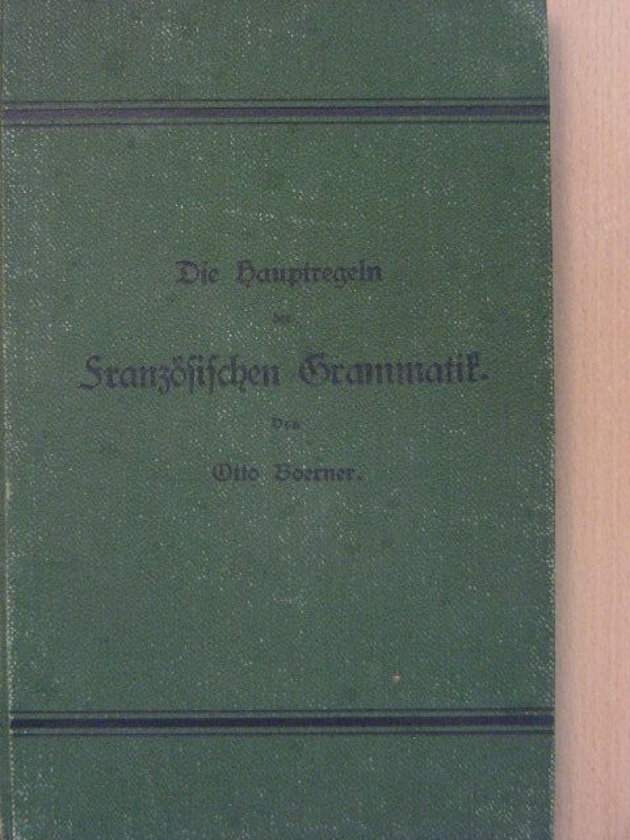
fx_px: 1699
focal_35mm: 70
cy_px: 420
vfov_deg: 27.8
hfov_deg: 21.0
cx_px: 315
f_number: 3.5
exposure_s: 1/14.7
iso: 200
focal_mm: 11.7
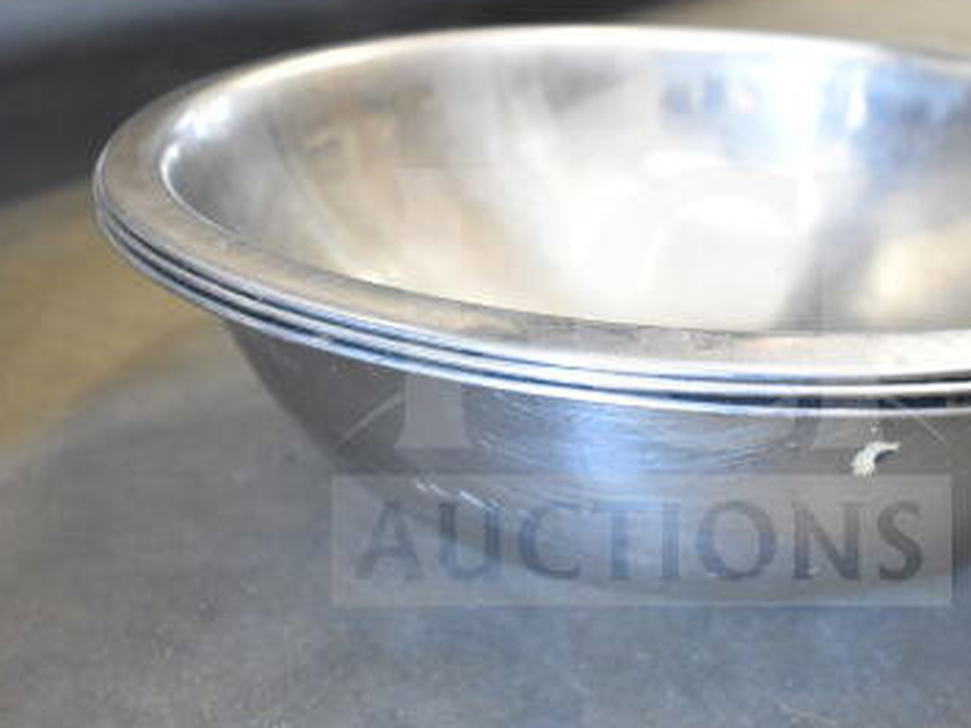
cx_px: 640
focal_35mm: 50
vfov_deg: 29.1
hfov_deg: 37.8
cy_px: 387
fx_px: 1403
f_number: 3.5
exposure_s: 1/40
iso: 1600
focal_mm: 20
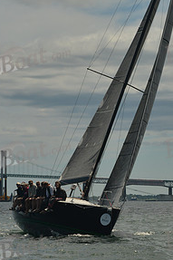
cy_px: 101
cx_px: 118
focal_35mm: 172
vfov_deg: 11.9
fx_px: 1241
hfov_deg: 8.0
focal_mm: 85
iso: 400
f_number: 10
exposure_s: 1/800
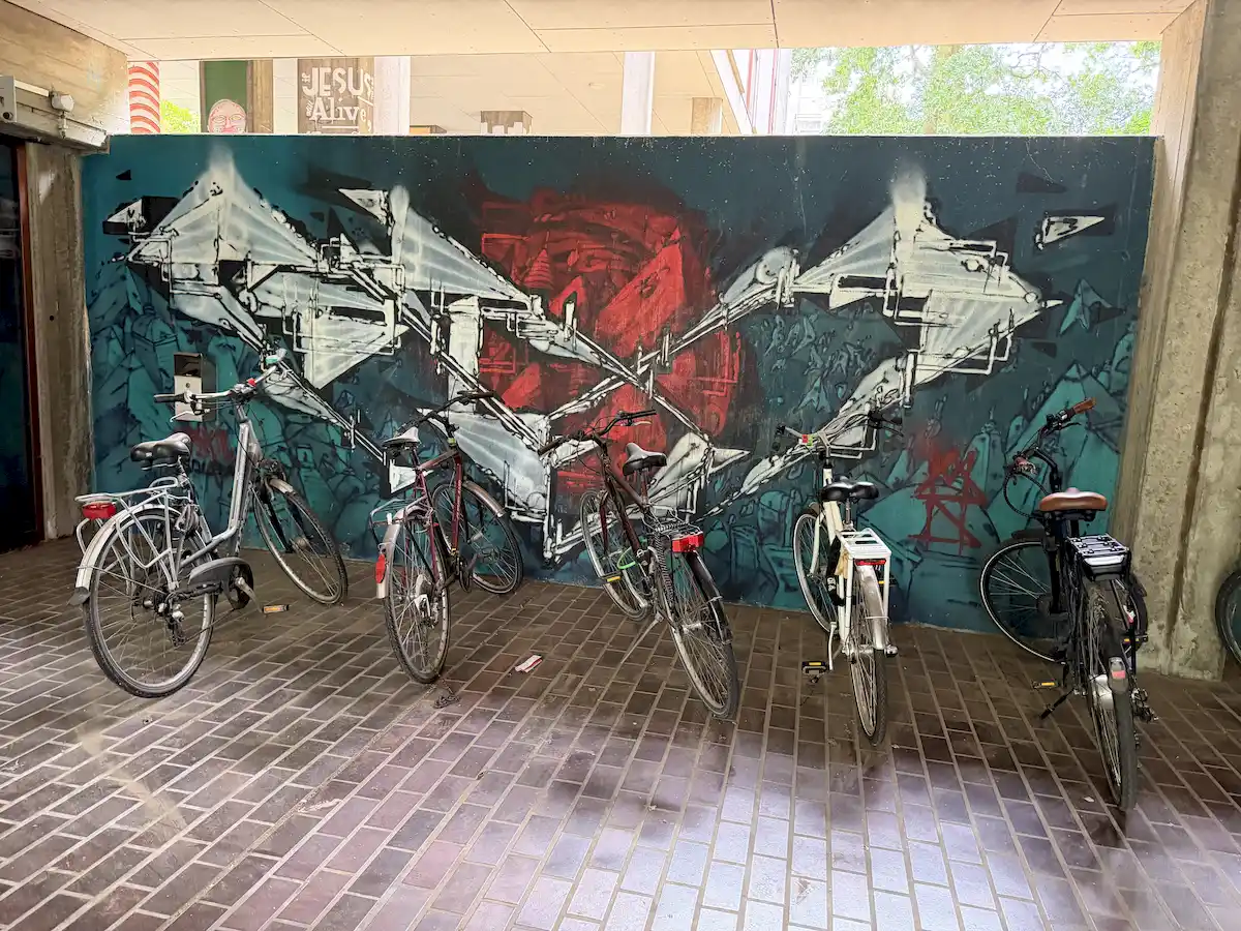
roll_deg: -3.3
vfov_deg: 56.8
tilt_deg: -8.9
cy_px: 466
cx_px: 620
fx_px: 860
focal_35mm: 24
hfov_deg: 71.6
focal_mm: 6.76
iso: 800
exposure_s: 1/57
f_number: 1.78
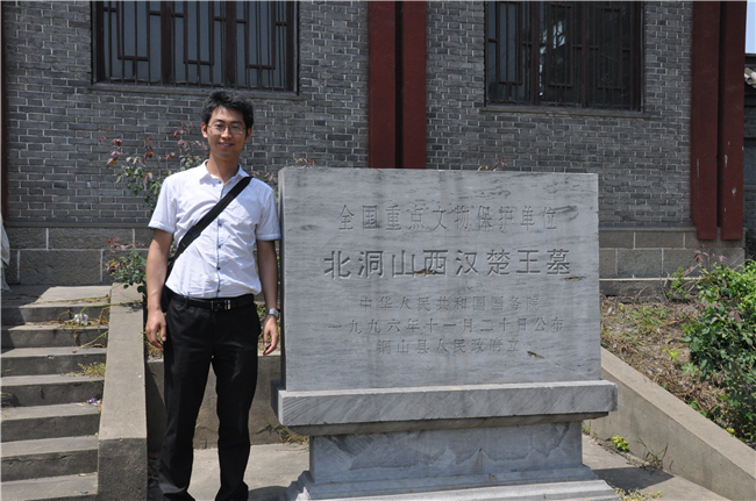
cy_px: 250
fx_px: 818
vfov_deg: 34.1
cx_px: 378
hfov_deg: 49.6
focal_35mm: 39
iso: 800
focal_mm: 26
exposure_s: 1/640
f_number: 13
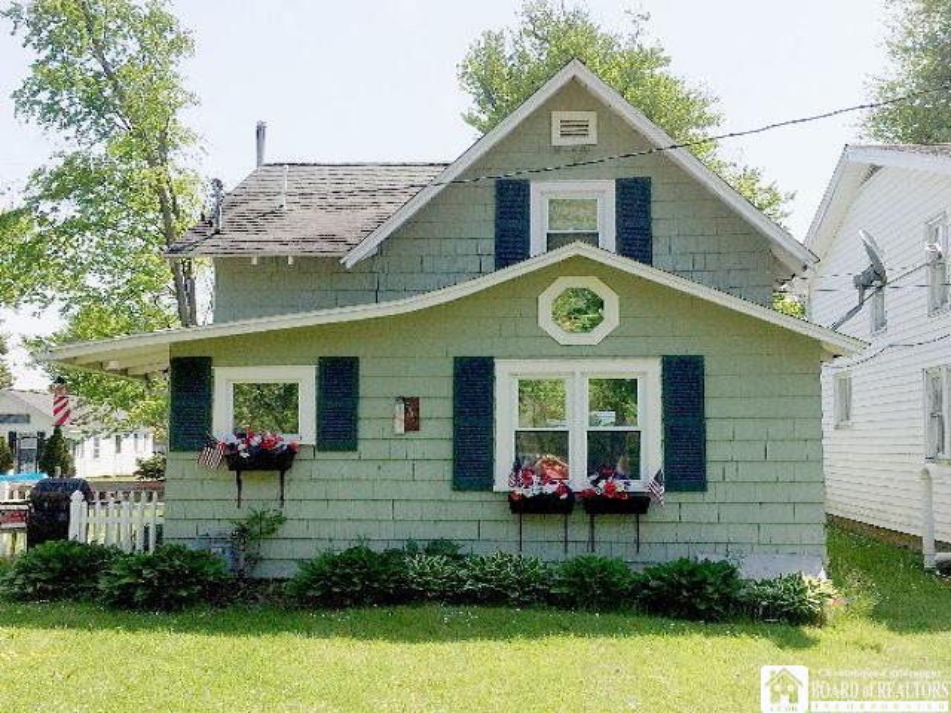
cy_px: 356
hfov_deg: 47.9
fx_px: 1071
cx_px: 476
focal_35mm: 39
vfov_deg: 36.8
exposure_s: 1/2053
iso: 32
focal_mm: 4.15
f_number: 2.2
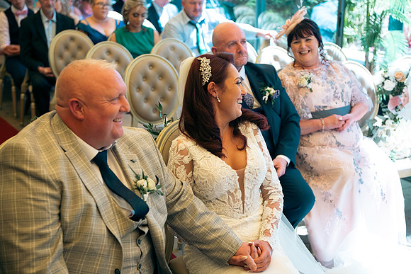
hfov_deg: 34.5
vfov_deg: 23.4
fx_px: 662
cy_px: 137
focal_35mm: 58
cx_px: 206
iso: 250
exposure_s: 1/250
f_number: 3.5
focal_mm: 58
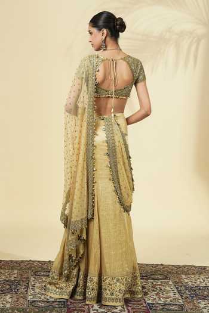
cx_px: 104
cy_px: 156
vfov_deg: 30.5
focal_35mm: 66
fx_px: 575
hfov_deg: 20.6
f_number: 8
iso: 500
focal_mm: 66
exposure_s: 1/160
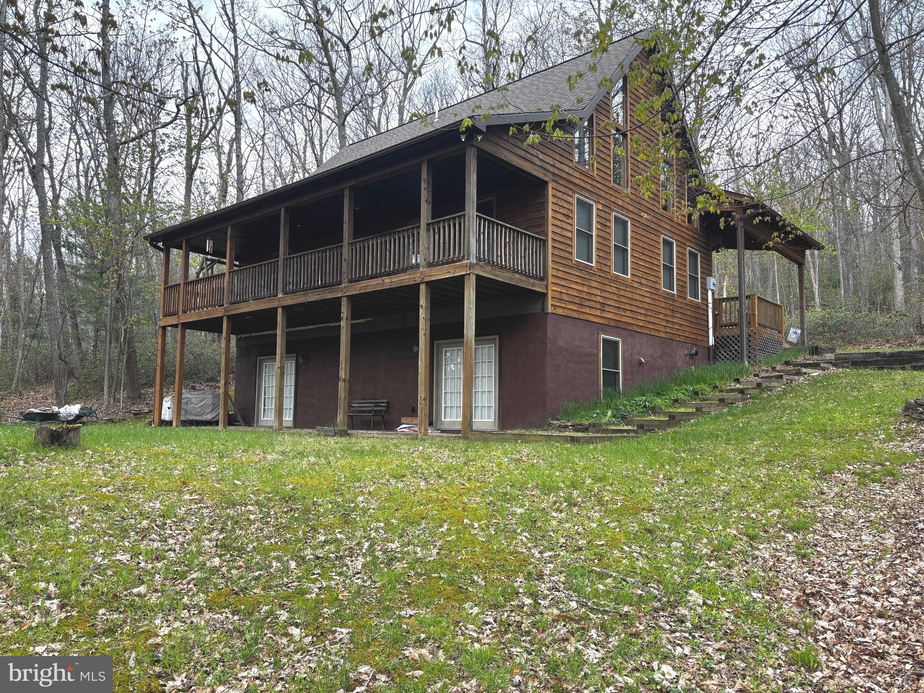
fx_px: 694
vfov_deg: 53.1
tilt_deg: +5.7
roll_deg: -1.2
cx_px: 462
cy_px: 346
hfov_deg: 67.3
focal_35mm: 26
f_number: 1.6
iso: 50
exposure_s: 1/393
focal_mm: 5.96
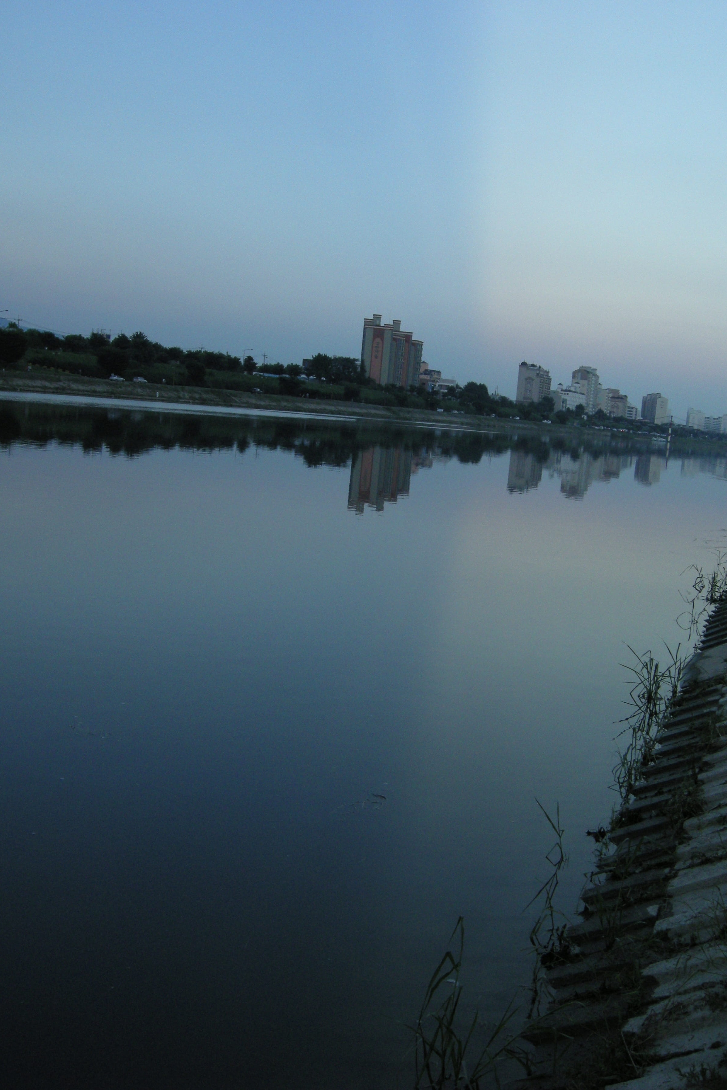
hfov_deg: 35.0
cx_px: 407
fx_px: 1151
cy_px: 539
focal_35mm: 38
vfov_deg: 50.7
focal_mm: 7.5
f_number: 4.8
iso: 200
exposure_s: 1/125
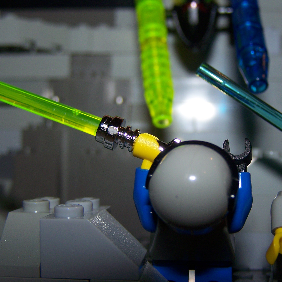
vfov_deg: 30.0
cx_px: 180
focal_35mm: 57
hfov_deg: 29.9
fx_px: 525
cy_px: 155
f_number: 2.8
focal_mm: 6.3
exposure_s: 1/60
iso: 80
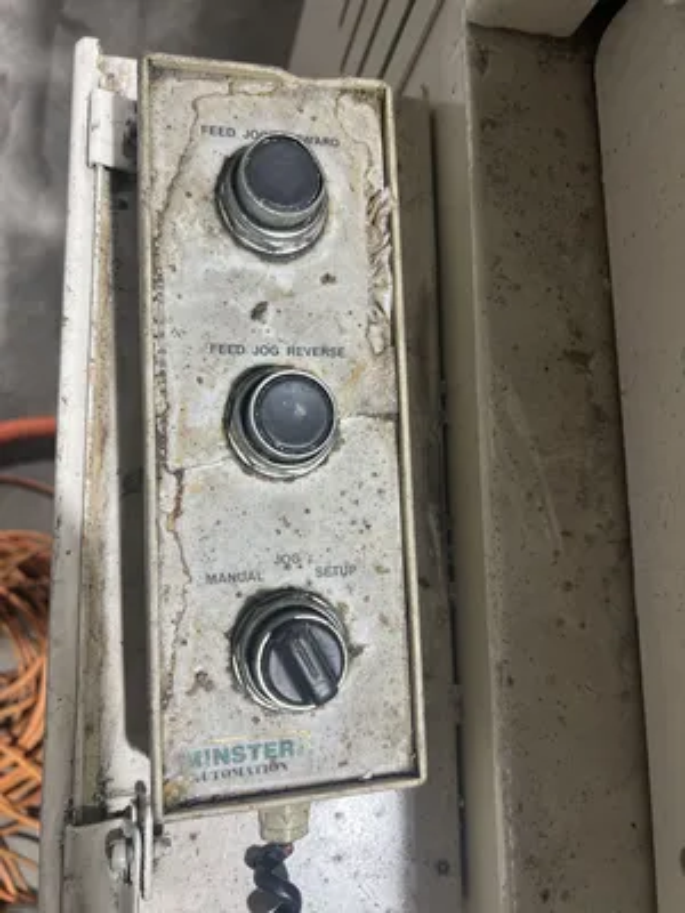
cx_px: 342
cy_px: 456
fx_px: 686
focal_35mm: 26
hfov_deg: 53.1
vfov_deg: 67.3
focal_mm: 5.7
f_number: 1.5
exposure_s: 1/60
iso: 80
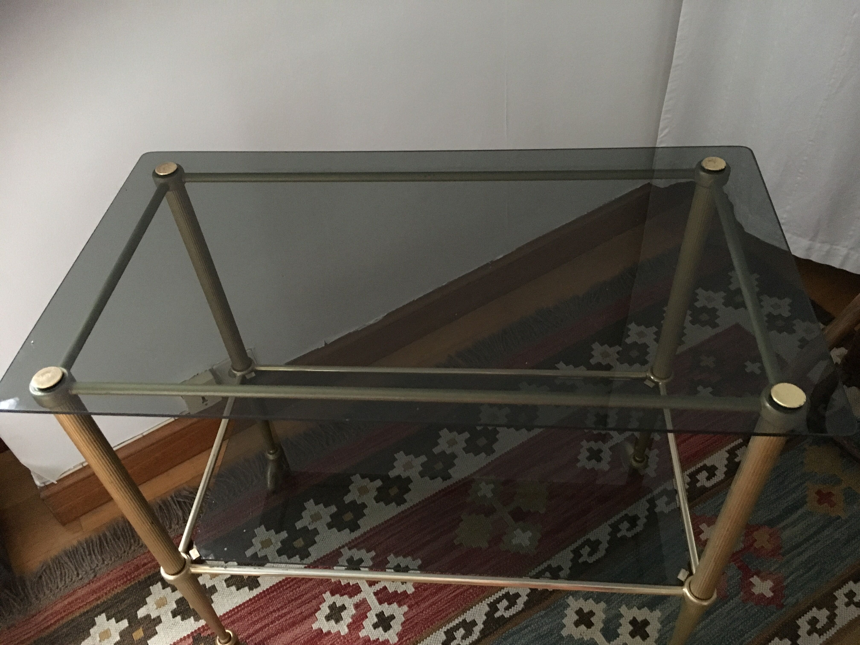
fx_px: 720
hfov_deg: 61.7
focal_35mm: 29
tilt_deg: -45.2
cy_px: 322
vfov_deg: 48.2
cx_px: 430
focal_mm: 4.15
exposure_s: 1/17
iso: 640
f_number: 2.2
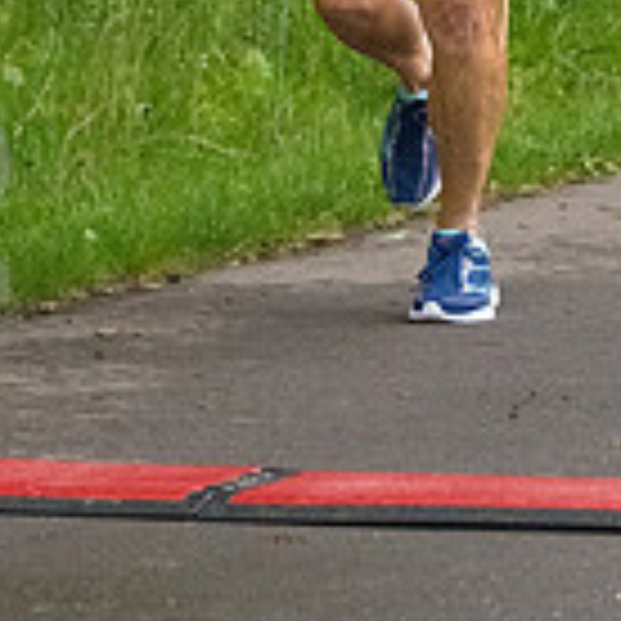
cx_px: 398
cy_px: -279
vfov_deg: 6.0
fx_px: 5906
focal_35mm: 291
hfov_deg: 6.0
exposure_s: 1/1250
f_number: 5.6
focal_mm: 70
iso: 6400
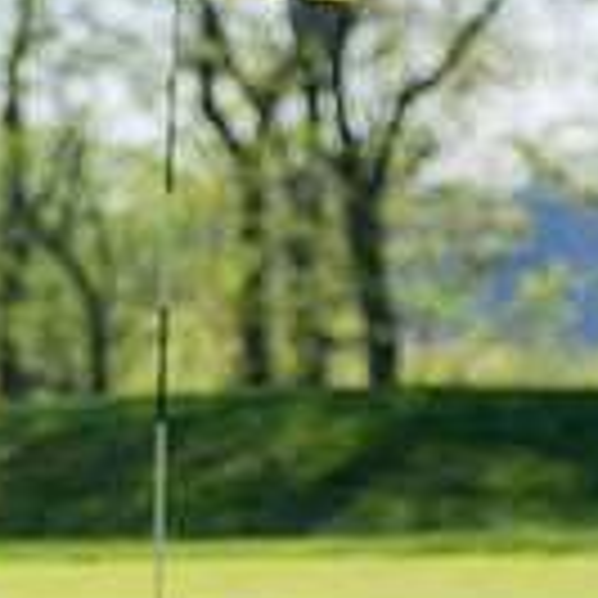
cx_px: -259
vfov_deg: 3.7
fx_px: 9381
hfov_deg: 3.6
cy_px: 434
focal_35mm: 480
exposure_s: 1/2000
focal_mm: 112
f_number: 2.8
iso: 160
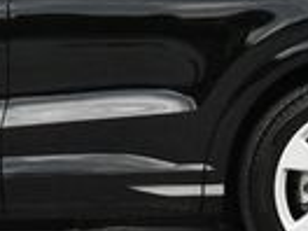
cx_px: -79
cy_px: -110
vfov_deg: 6.1
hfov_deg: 8.1
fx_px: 2162
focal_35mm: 243
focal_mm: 26
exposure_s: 1/250
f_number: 8
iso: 200
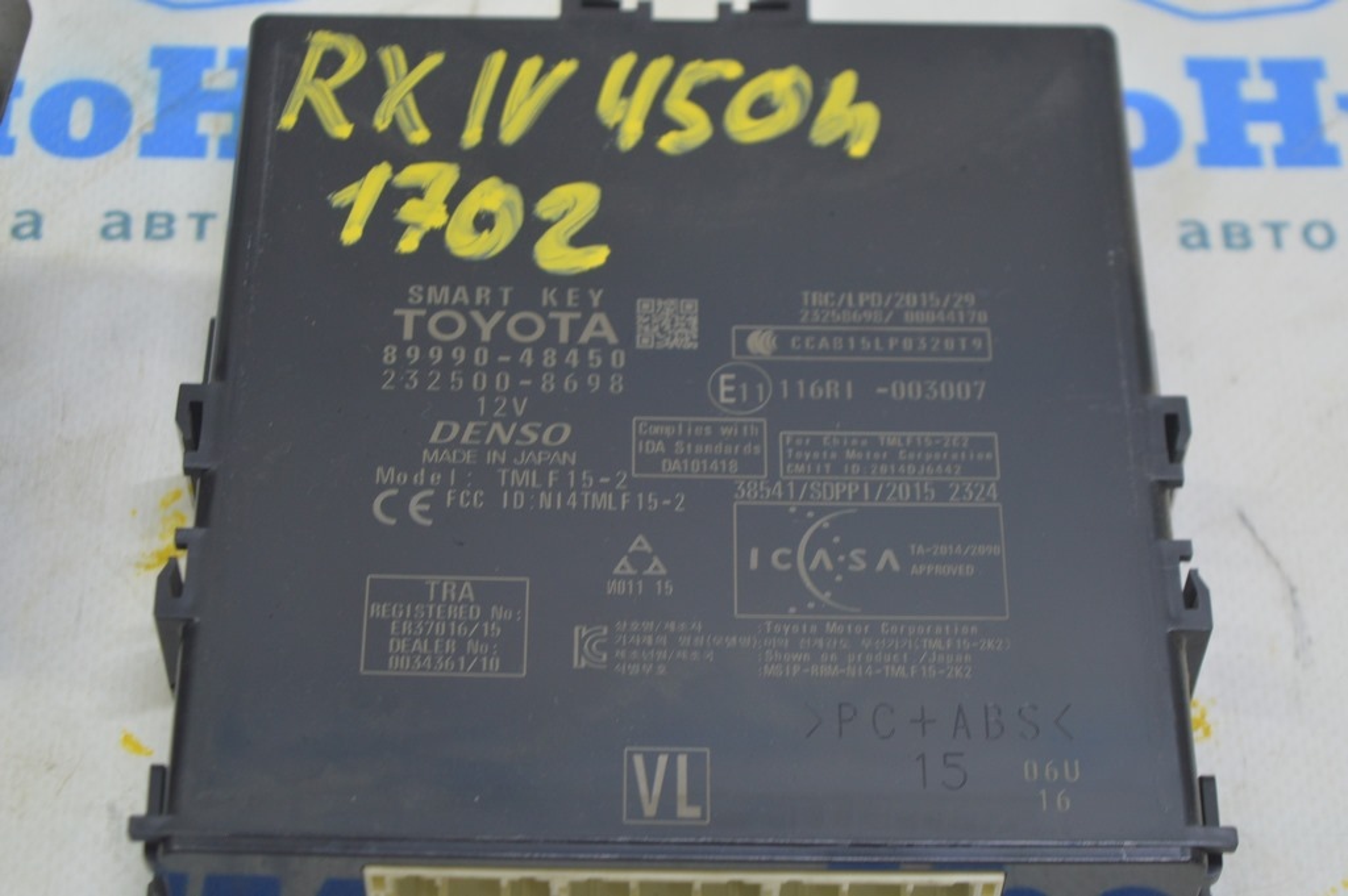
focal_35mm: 82
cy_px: 448
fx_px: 3087
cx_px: 674
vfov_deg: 16.5
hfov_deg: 24.6
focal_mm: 55
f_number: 5.6
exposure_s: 1/20
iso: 400
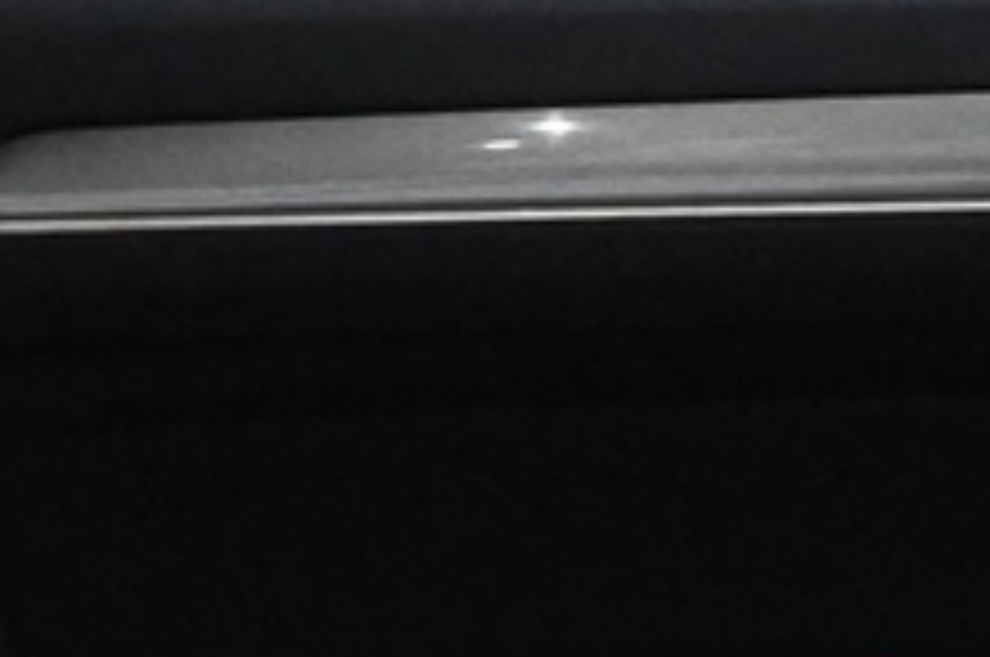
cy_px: 536
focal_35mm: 177
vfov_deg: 7.7
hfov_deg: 10.1
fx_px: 4860
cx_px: 2408
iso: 6400
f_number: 5
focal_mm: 16
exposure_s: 1/100
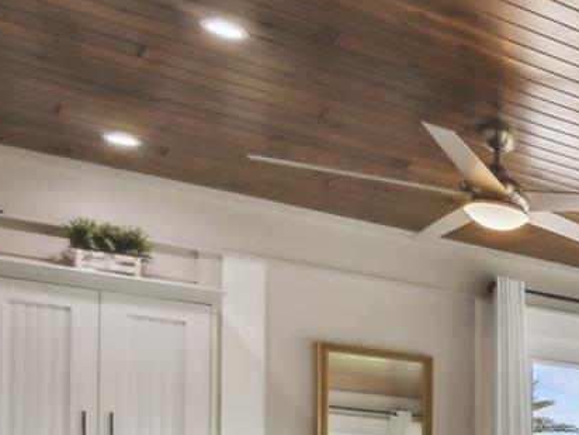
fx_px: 937
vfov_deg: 23.9
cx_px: 1060
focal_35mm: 56
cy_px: 514
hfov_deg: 21.4
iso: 100
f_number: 7.1
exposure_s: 1/500
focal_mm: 10
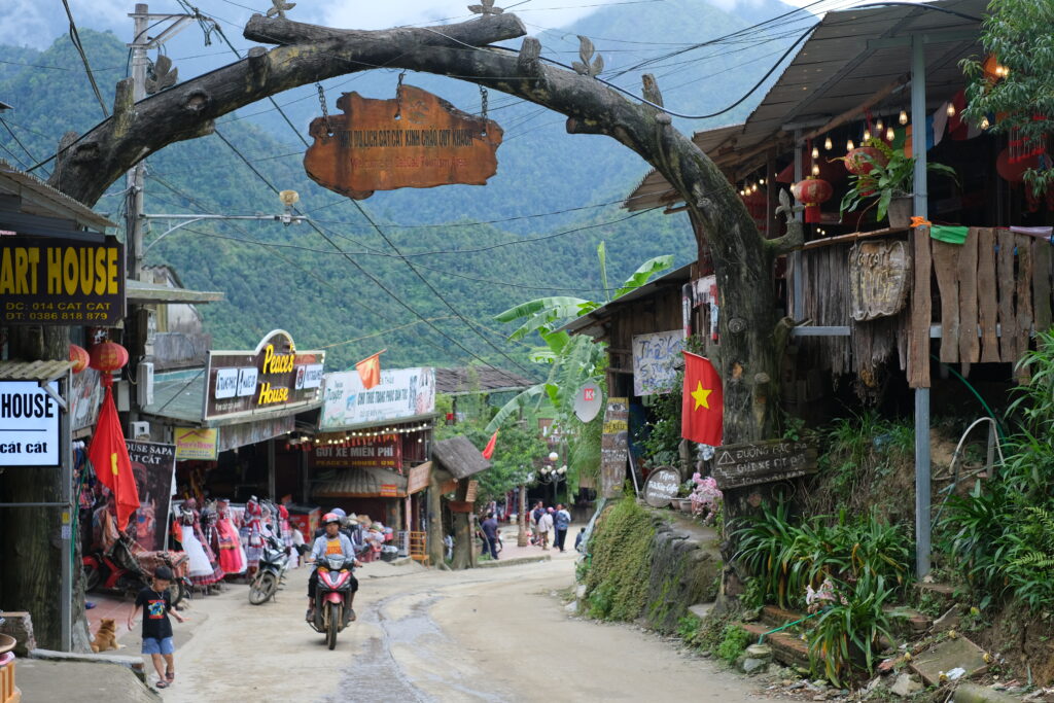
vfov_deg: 25.5
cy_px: 352
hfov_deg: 37.5
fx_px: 1552
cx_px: 527
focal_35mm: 53
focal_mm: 35
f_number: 3.6
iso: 320
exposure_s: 1/600
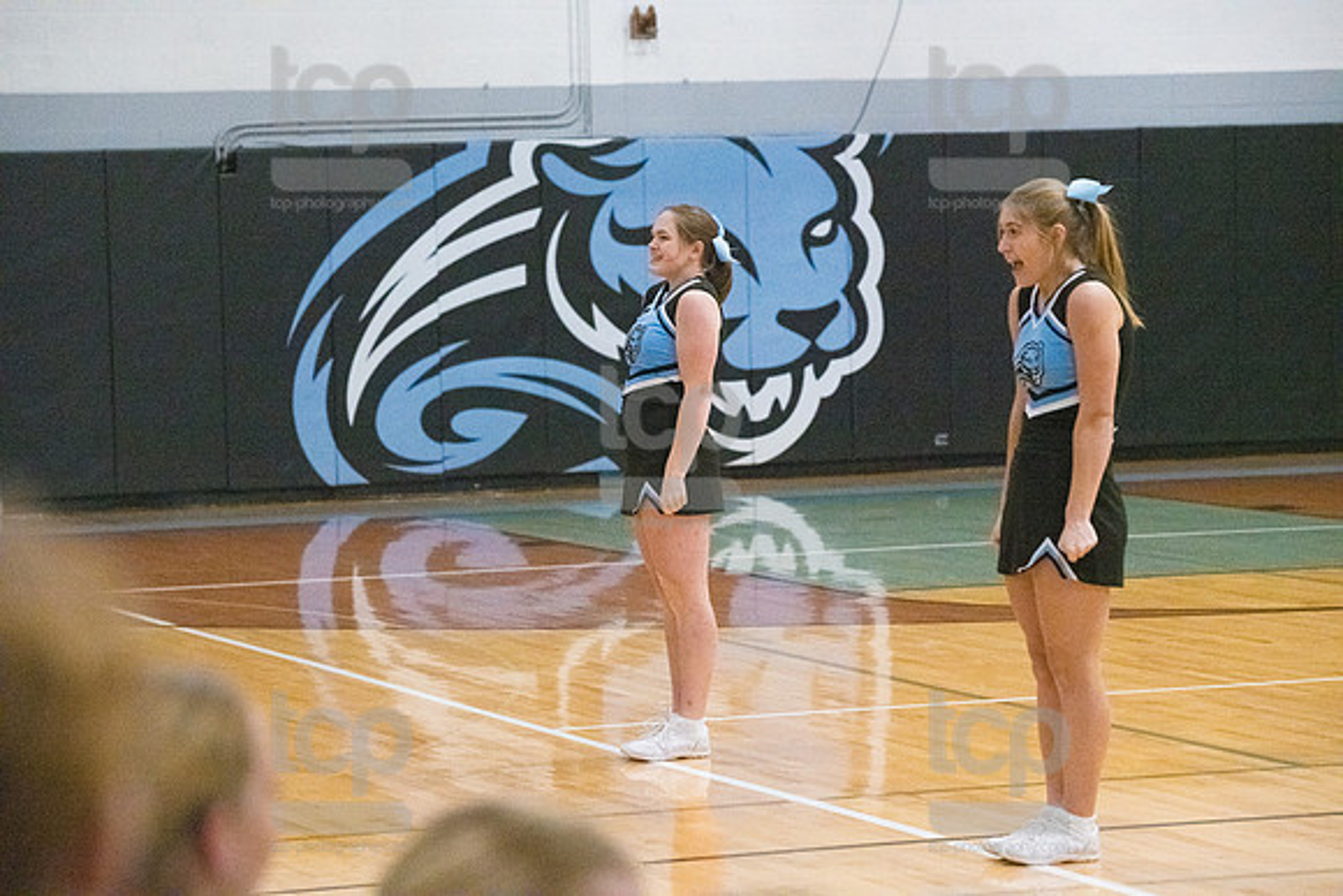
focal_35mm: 135
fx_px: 5037
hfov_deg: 15.2
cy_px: 448
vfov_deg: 10.2
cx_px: 672
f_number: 5
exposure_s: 1/1250
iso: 10000
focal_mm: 135
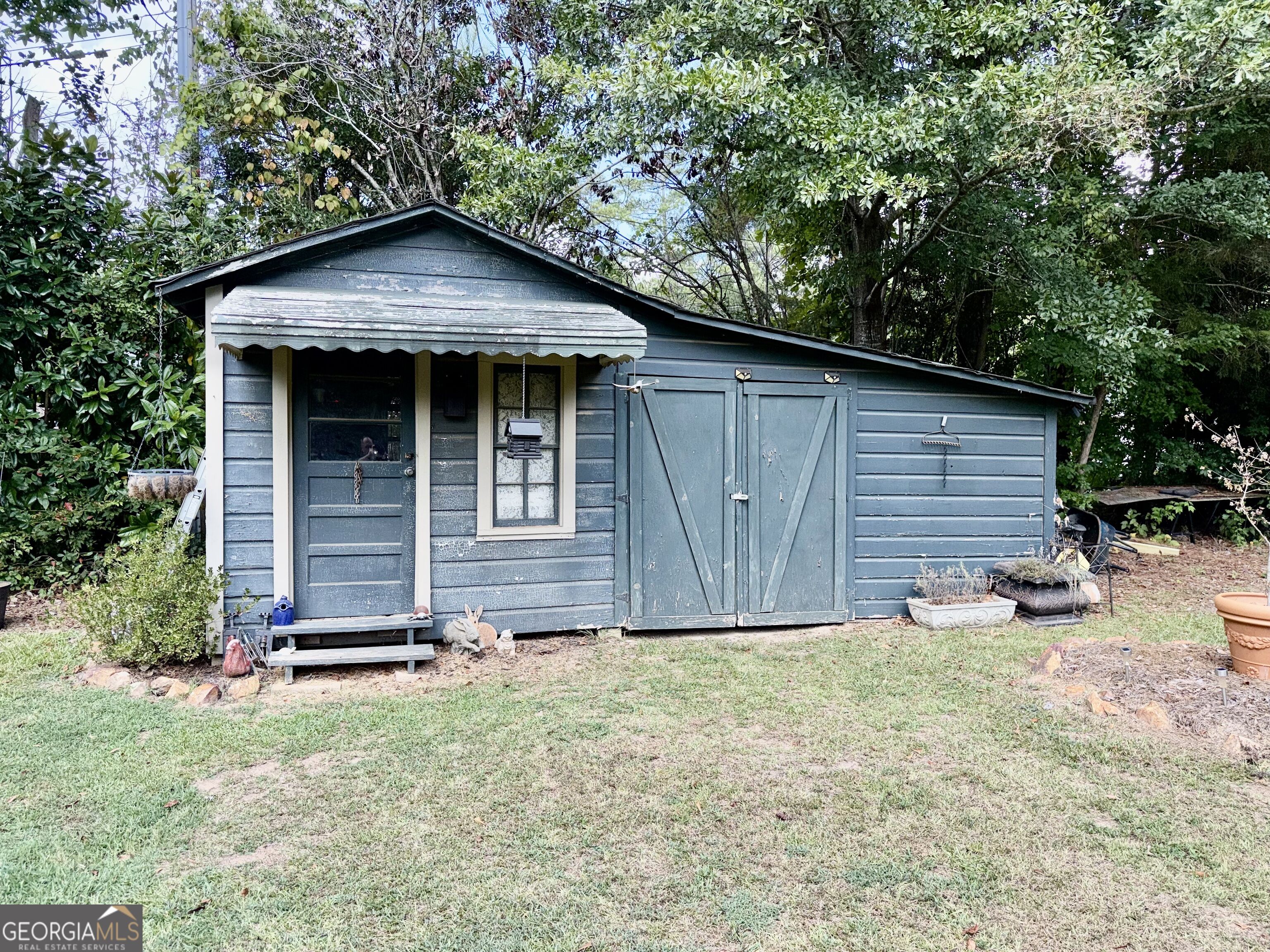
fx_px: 881
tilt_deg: -1.6
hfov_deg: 71.6
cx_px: 635
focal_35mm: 24
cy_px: 476
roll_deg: -1.0
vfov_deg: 56.8
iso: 50
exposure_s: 1/854
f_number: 1.78
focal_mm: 6.76
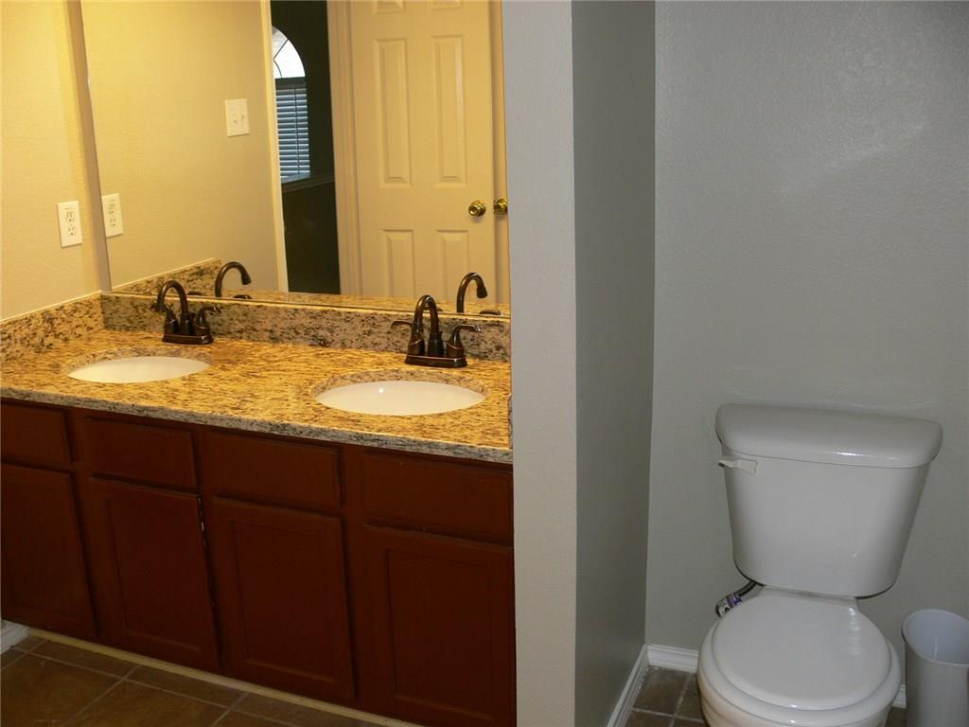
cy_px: 364
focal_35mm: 35
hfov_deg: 52.6
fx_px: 980
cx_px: 484
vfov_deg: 40.7
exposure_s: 1/30
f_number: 2.8
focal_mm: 7.4
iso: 100
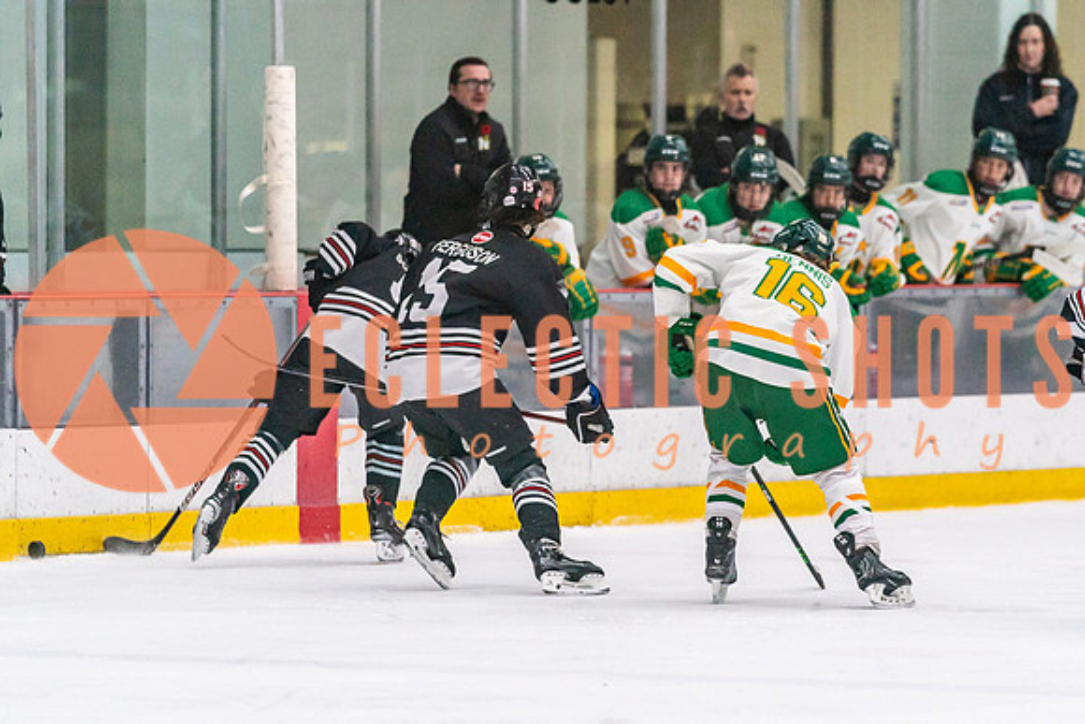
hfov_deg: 7.0
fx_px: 8867
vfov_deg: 4.7
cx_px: 601
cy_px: 331
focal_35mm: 294
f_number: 2.8
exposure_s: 1/1250
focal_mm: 200
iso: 3200
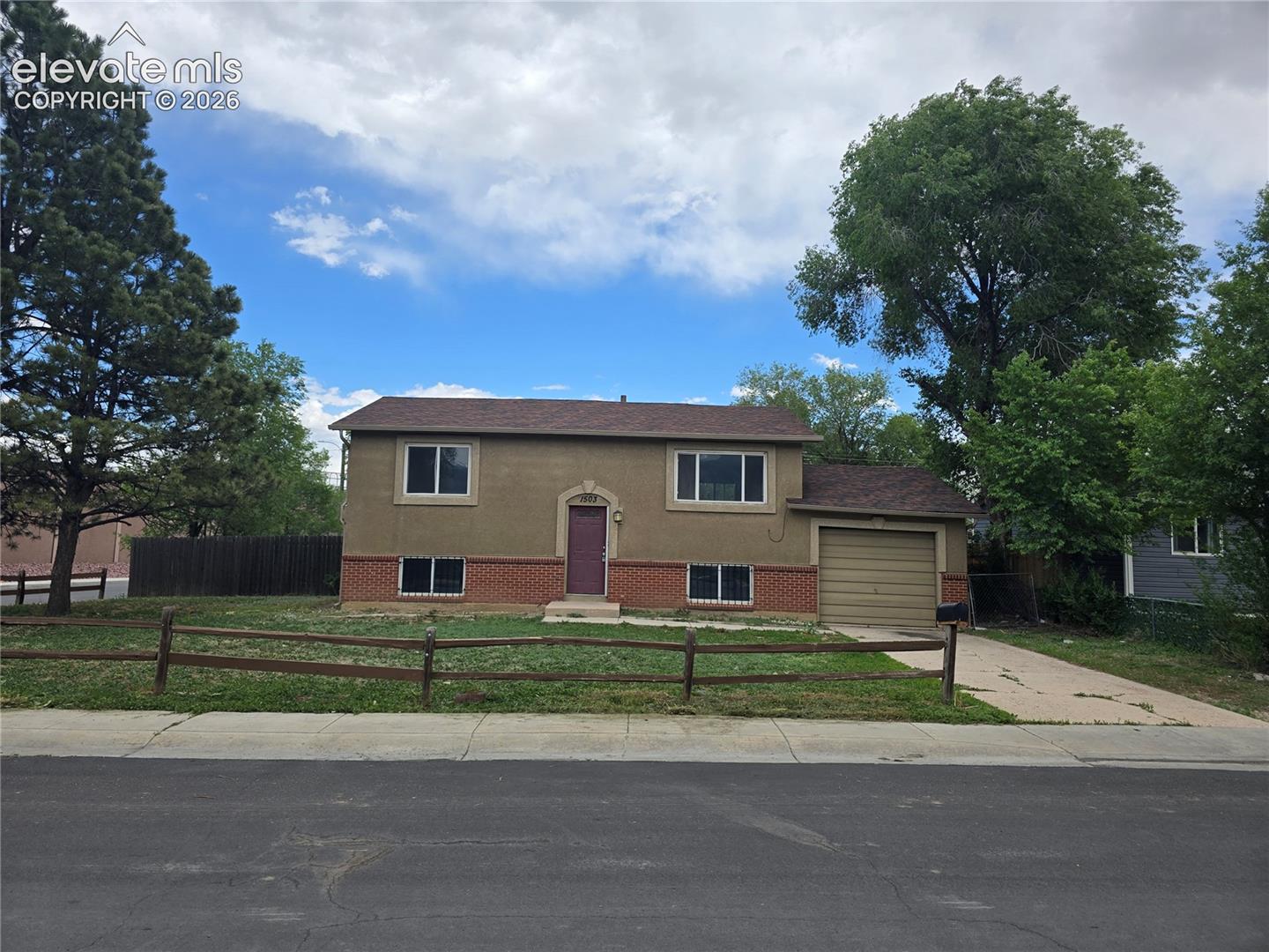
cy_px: 476
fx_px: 843
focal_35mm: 23
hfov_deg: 73.9
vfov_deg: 58.9
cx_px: 634
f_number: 1.7
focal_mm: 6.3
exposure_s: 1/677
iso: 12
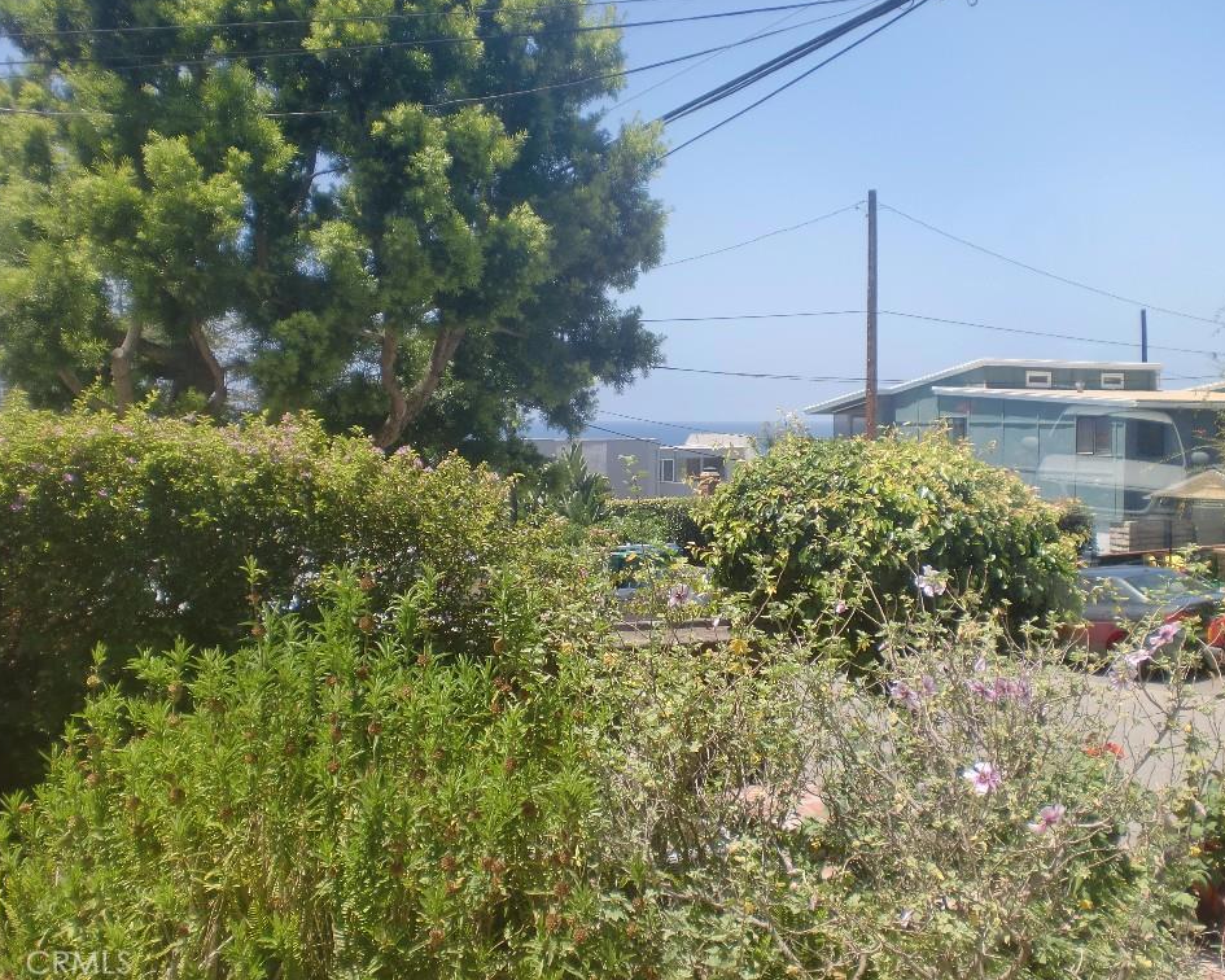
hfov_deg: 49.1
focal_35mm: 37
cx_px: 631
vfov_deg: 40.1
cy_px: 484
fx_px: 1341
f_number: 3.1
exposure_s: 1/500
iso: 64
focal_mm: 6.3
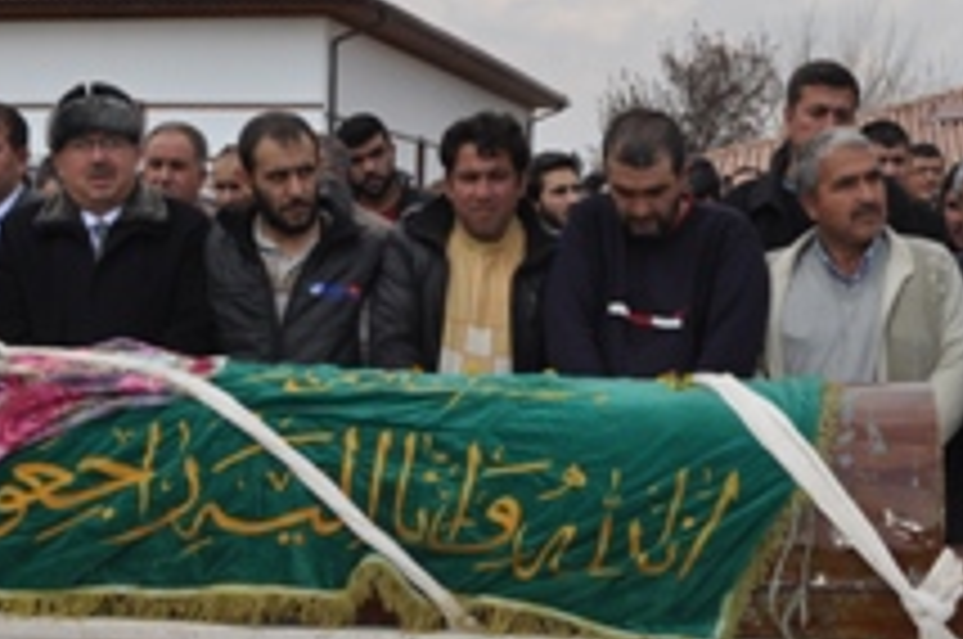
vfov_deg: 15.5
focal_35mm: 88
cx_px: 360
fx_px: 2350
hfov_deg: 23.1
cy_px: 369
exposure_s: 1/200
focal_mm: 28
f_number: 13
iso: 200
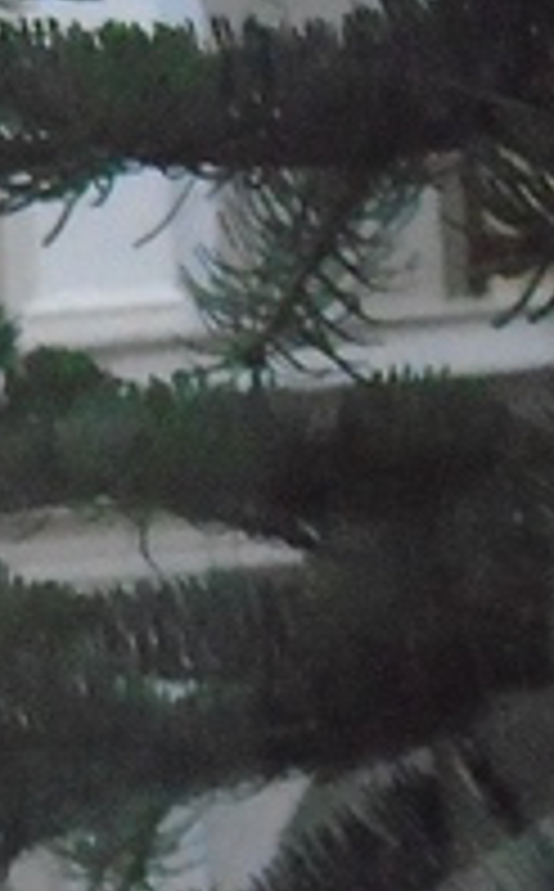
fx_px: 8589
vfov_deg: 5.9
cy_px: 248
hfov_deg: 3.5
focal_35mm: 354
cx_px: -1500
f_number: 5.5
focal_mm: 12
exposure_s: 1/60
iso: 1000
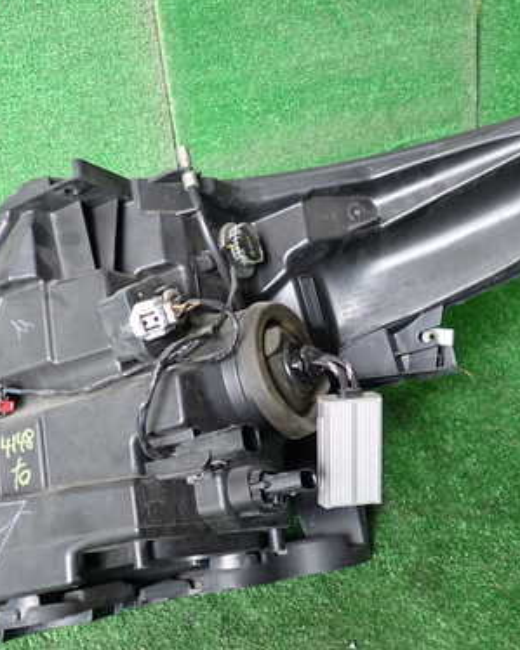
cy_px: 363
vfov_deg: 39.5
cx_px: 197
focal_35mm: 47
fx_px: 905
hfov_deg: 31.9
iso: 200
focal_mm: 5.4
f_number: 2.3
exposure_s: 1/60
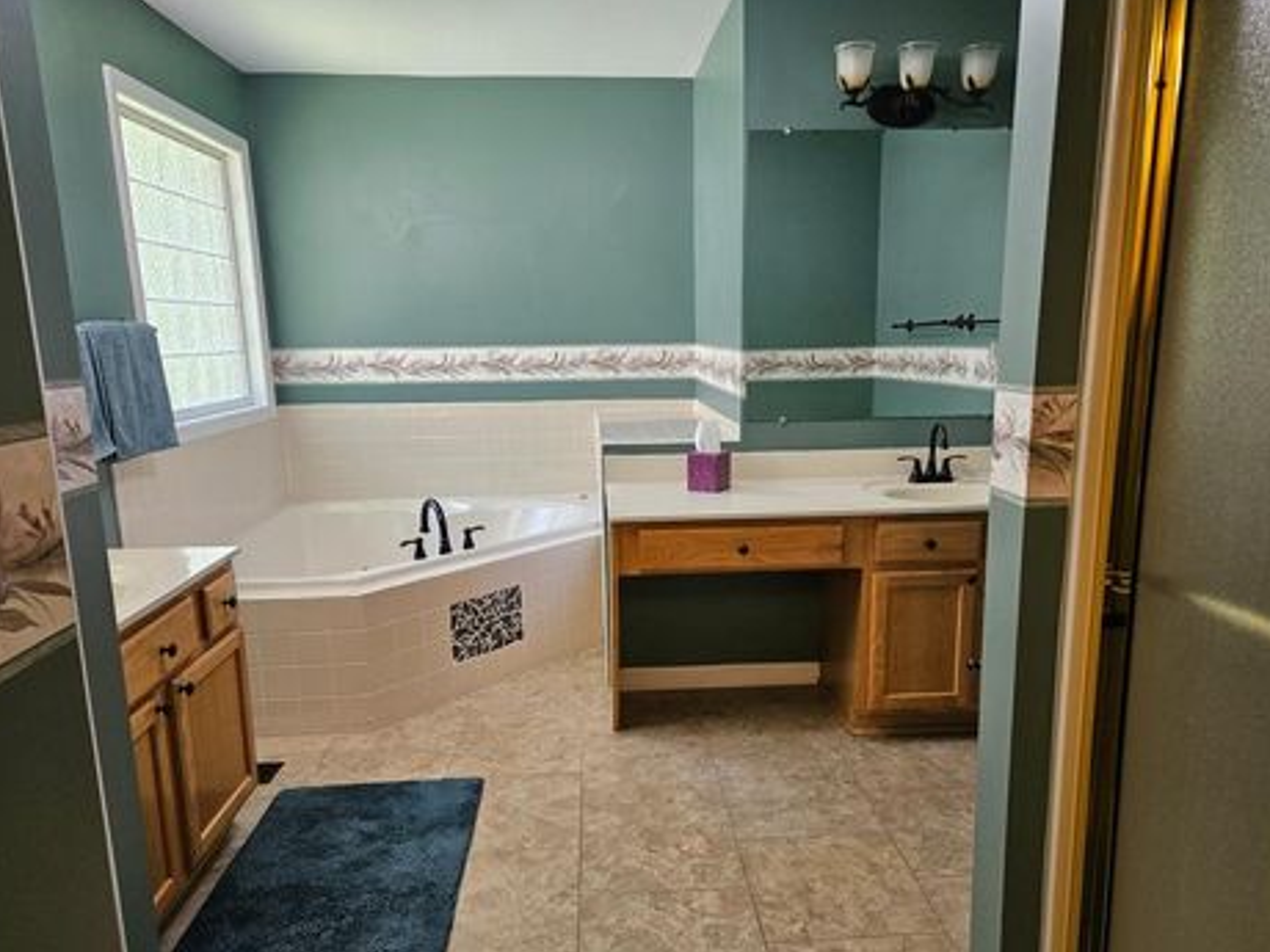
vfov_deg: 54.8
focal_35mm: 25
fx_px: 917
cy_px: 504
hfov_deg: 69.4
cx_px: 660
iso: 400
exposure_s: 1/120
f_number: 1.8
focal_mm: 5.4
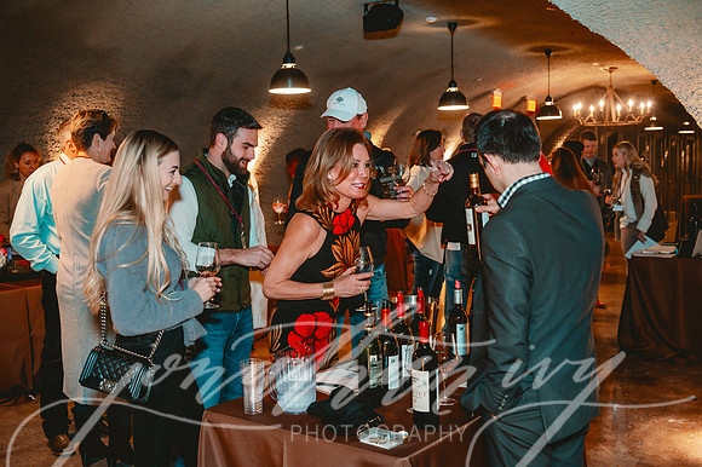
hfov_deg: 50.7
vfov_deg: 35.0
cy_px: 234
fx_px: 741
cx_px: 351
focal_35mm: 38
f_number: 4
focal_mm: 38
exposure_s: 1/60
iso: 3200
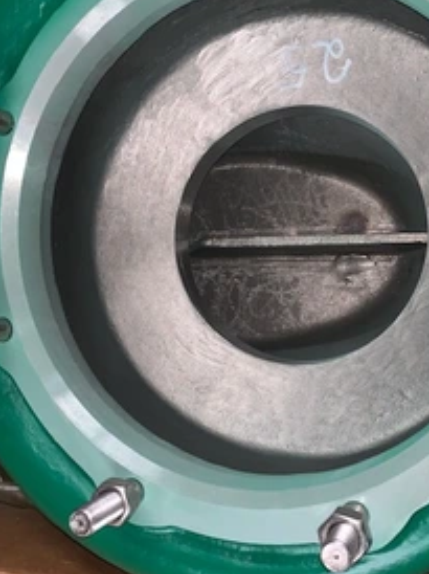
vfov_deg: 49.0
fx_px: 629
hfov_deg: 37.4
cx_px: 270
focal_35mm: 38
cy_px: 274
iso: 125
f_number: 1.8
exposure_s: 1/15
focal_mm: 4.25
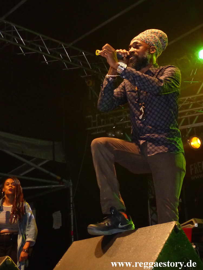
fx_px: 297
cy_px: 135
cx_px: 102
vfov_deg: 49.0
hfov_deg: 37.7
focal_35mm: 38
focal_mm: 6.8
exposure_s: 1/60
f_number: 2.8
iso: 400
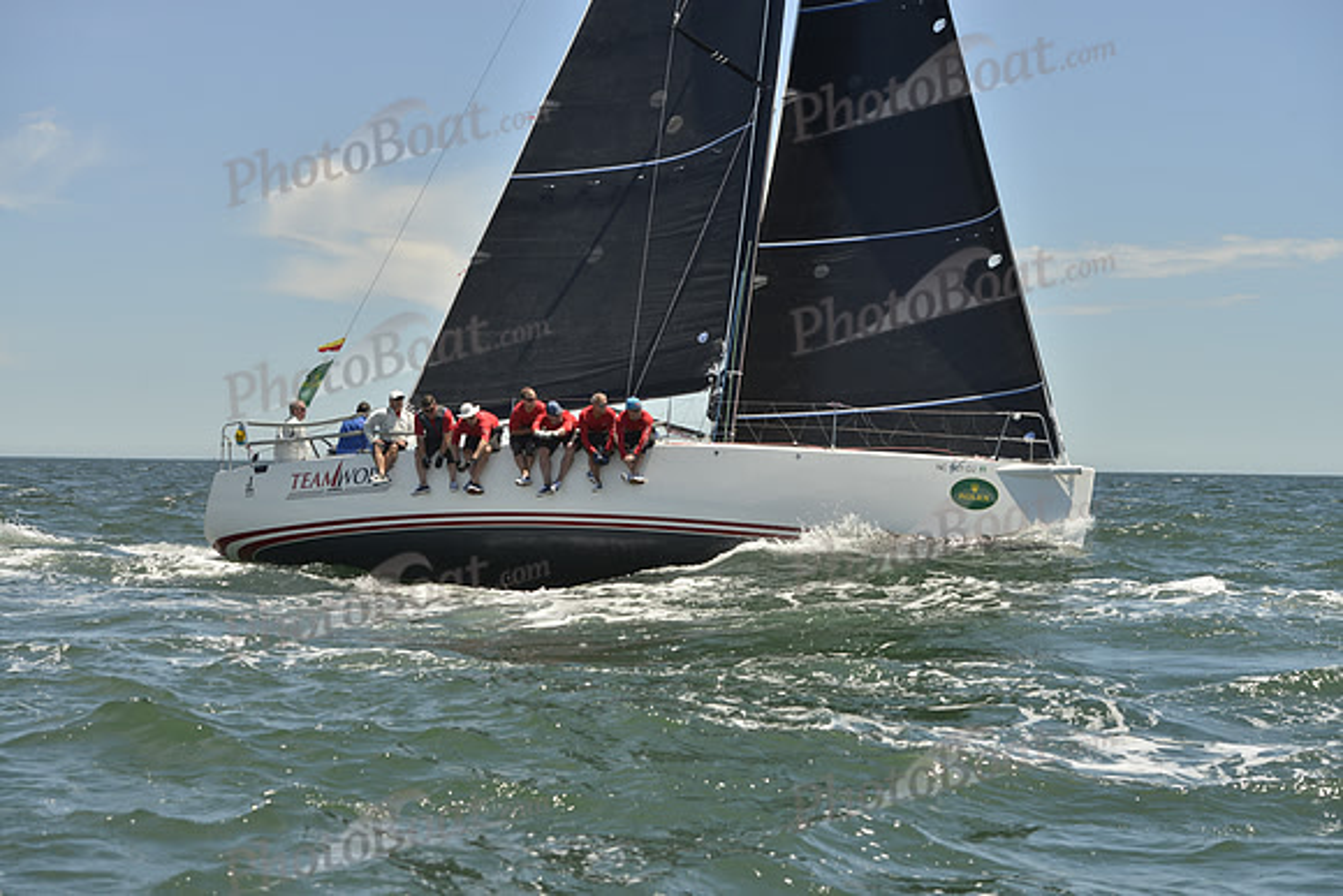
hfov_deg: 28.8
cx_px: 672
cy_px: 448
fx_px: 2612
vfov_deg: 19.5
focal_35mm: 70
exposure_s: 1/1600
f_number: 7.1
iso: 280
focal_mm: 70
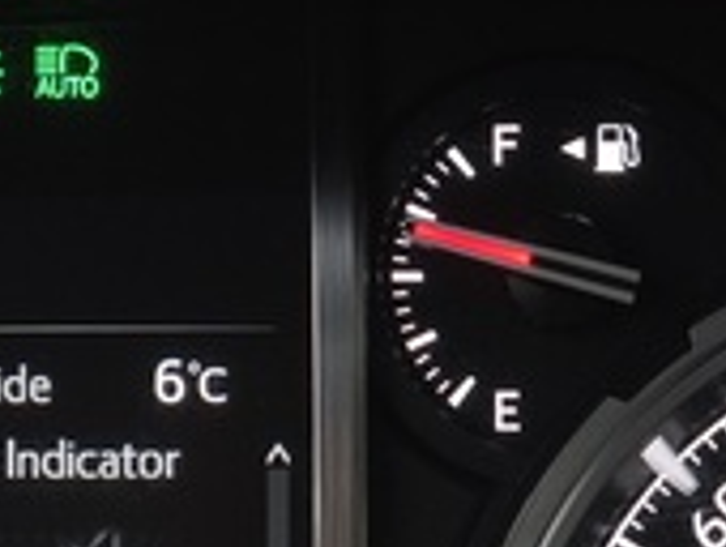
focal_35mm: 170
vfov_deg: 8.7
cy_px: 528
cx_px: 68
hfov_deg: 11.5
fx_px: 3570
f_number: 2.4
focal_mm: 7
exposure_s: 1/120
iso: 200
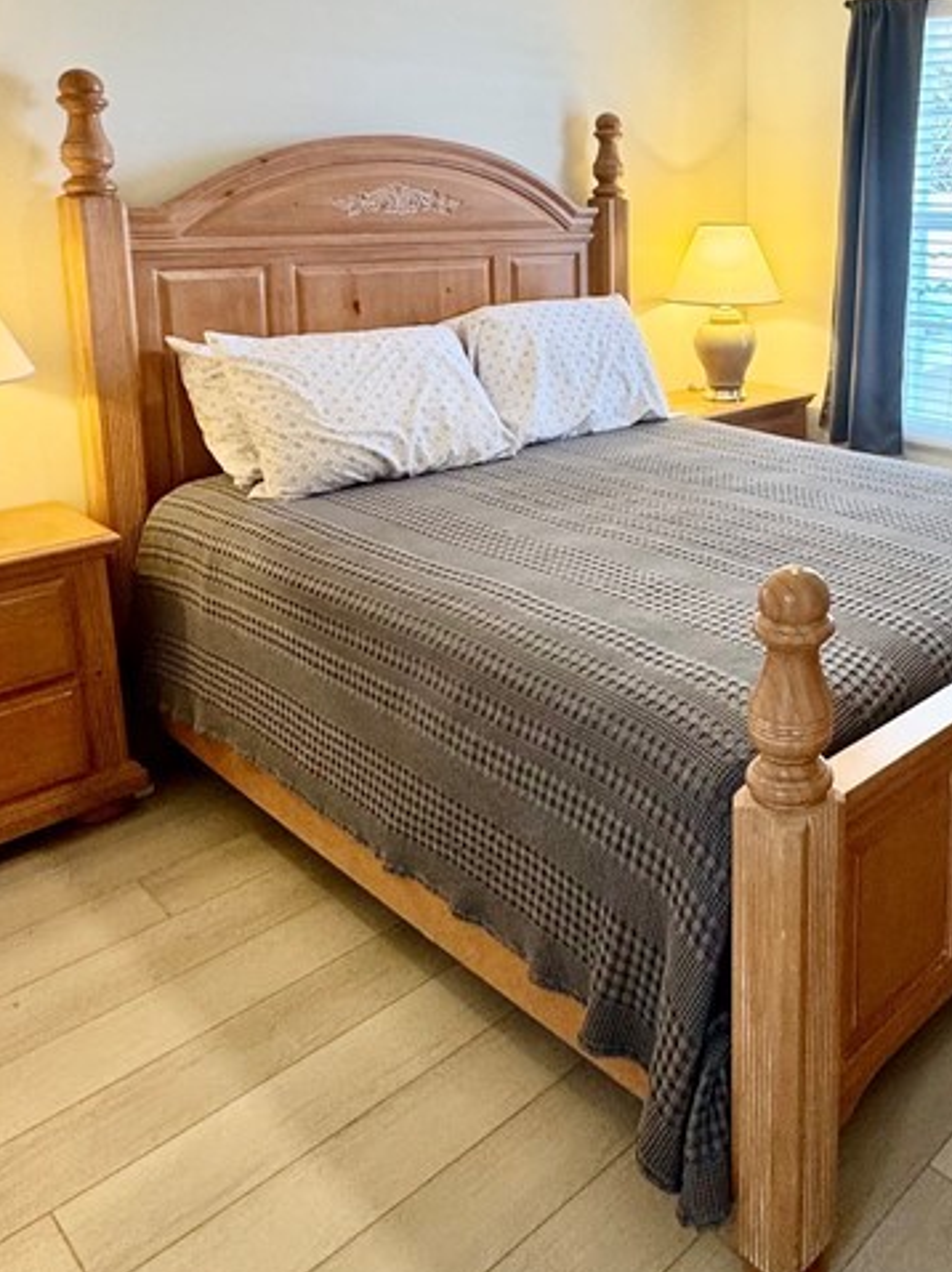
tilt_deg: -10.4
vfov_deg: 57.9
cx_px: 843
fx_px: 1101
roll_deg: -0.8
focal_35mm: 30
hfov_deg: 43.1
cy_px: 373
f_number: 2.2
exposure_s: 1/60
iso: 160
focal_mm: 2.22
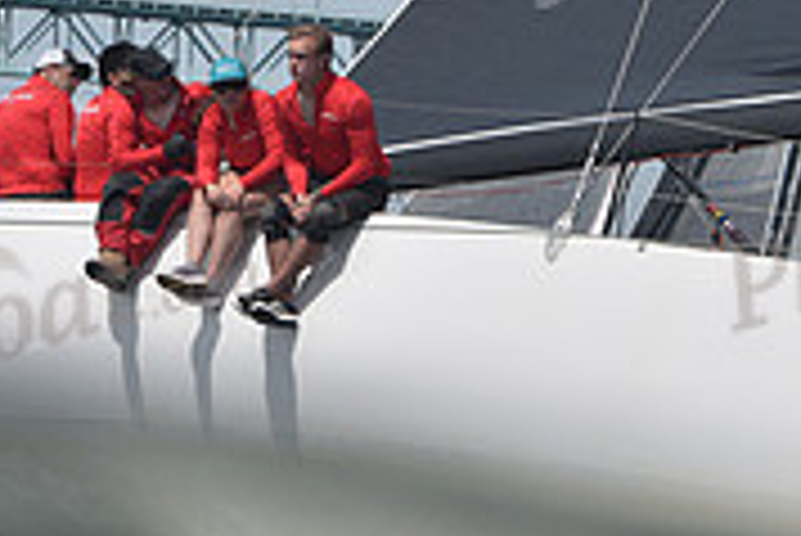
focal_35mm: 378
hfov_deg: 5.4
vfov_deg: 3.6
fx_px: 8417
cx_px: 495
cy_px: 43
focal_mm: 116
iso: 320
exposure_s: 1/800
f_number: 9
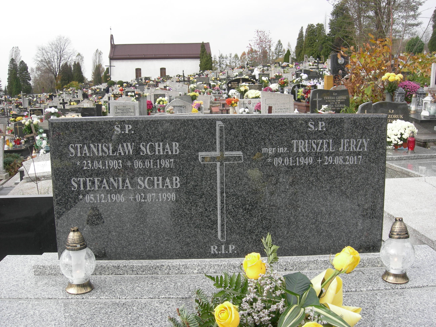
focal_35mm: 36
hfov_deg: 51.4
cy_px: 164
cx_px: 218
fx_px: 453
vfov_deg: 39.7
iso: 64
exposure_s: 1/103
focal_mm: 7.5
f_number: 4.3
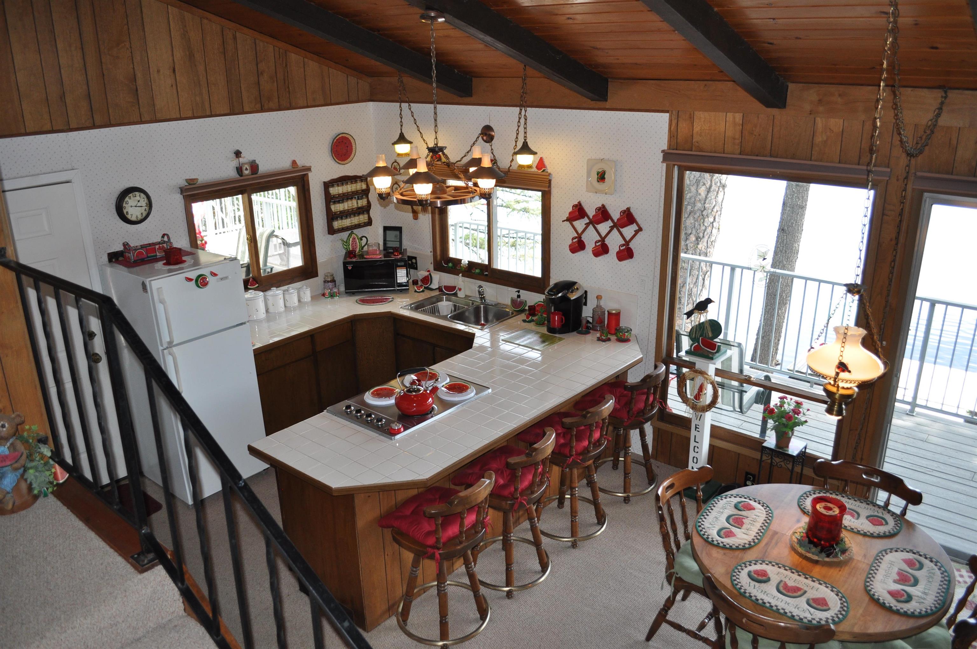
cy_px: 324
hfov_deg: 67.4
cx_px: 488
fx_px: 732
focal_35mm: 27
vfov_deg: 47.8
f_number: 3.5
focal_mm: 18
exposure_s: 1/200
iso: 400
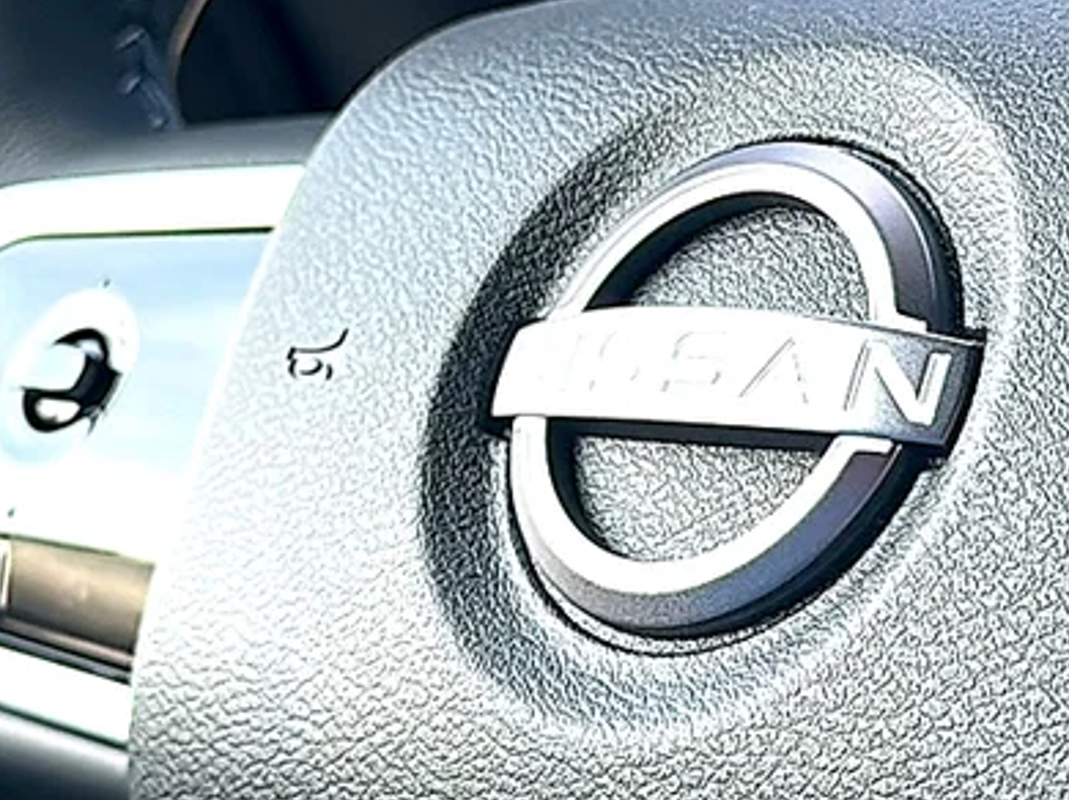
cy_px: 325
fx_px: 2438
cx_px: 592
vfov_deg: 18.6
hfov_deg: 24.7
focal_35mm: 79
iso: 80
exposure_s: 1/418
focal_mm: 6.86
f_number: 1.78
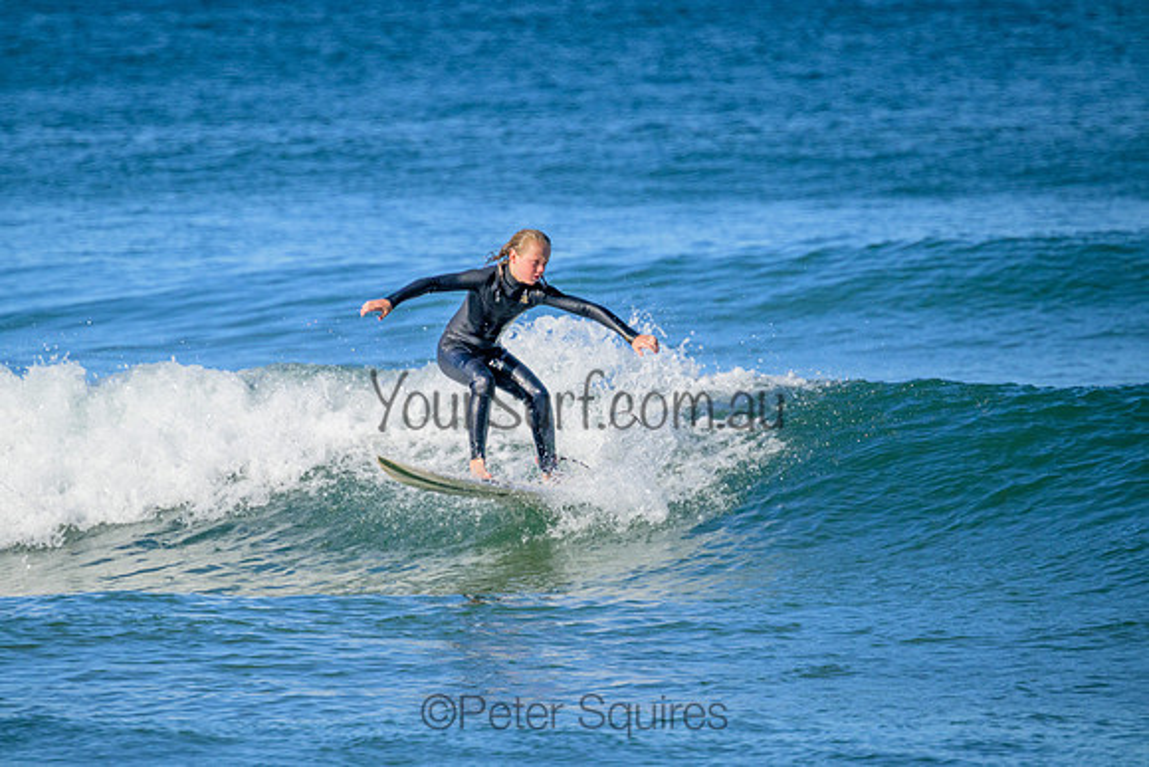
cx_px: 574
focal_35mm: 800
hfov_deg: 2.6
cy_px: 384
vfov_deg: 1.7
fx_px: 25538
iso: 1600
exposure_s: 1/1250
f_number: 11
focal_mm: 800
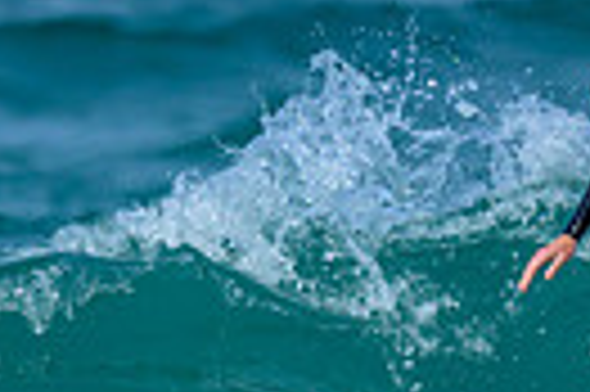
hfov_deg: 0.4
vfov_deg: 0.3
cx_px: 238
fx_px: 80238
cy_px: 392
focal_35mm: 4902
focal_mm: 800
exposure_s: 1/2000
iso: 200
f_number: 6.3
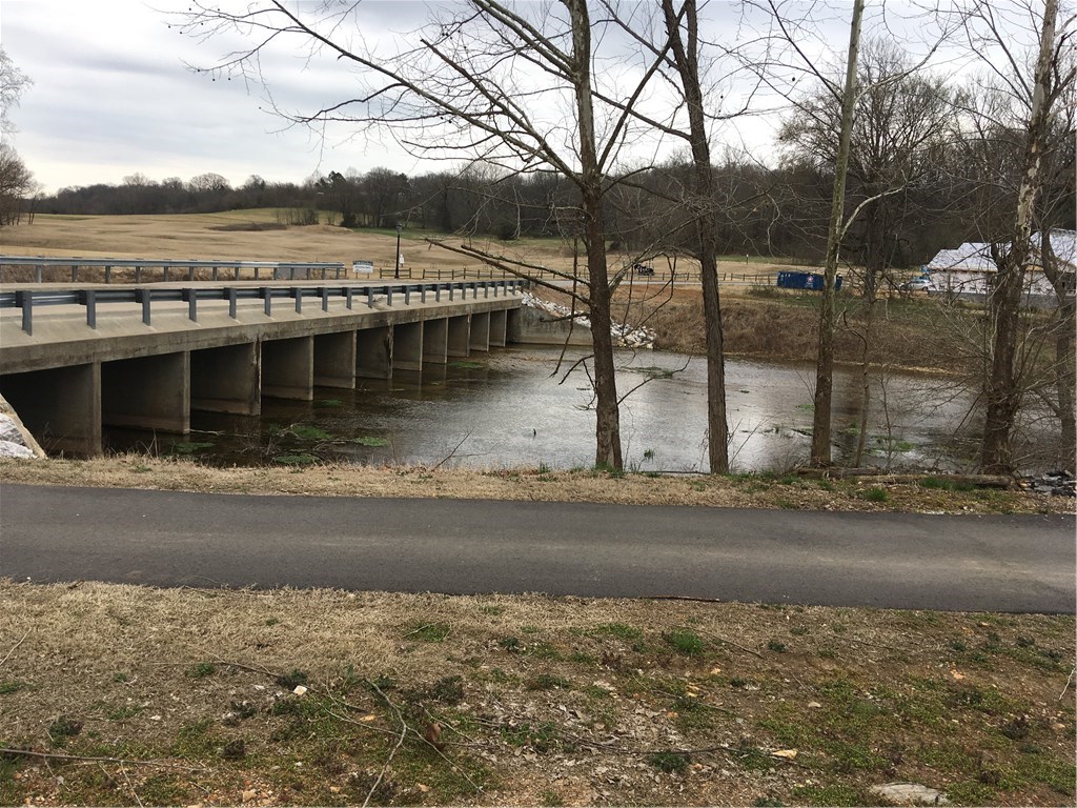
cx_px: 538
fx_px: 902
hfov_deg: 61.7
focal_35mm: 29
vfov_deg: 48.2
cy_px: 404
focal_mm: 4.15
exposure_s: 1/596
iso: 25
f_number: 2.2
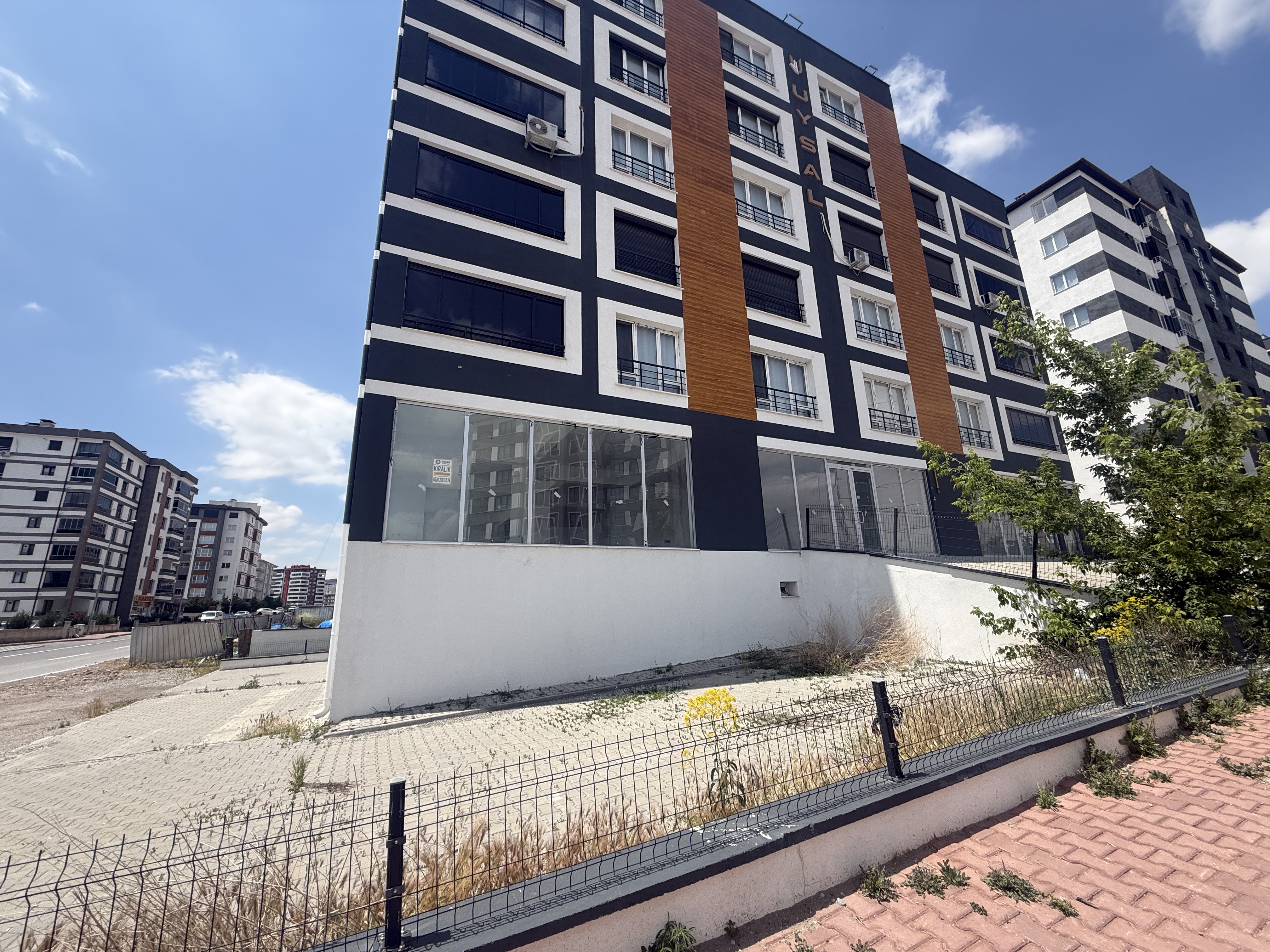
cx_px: 635
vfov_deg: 85.7
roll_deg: +1.6
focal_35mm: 14
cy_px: 476
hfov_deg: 102.1
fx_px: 514
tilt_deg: +14.2
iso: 50
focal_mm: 2.22
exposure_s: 1/2024
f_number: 2.2
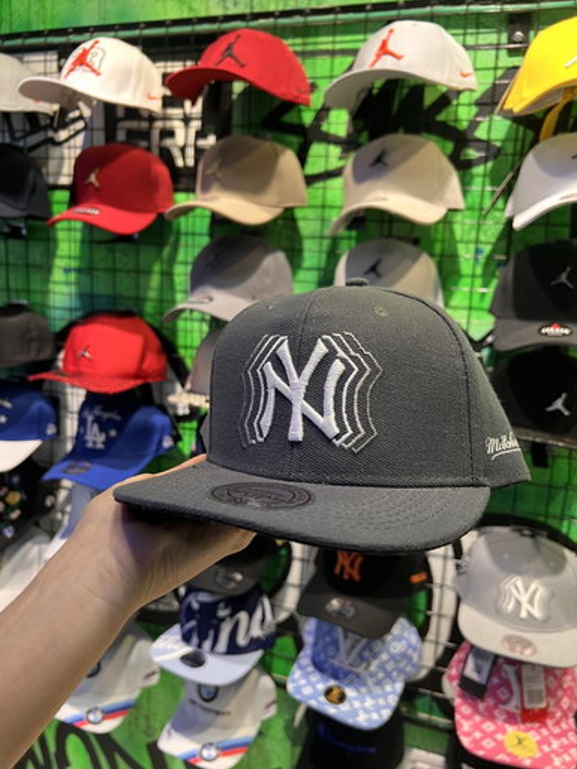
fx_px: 600
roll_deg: -3.0
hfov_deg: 51.4
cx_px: 298
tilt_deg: -10.1
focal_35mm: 27
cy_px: 386
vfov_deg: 65.3
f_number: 1.5
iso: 100
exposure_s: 1/50
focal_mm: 5.7
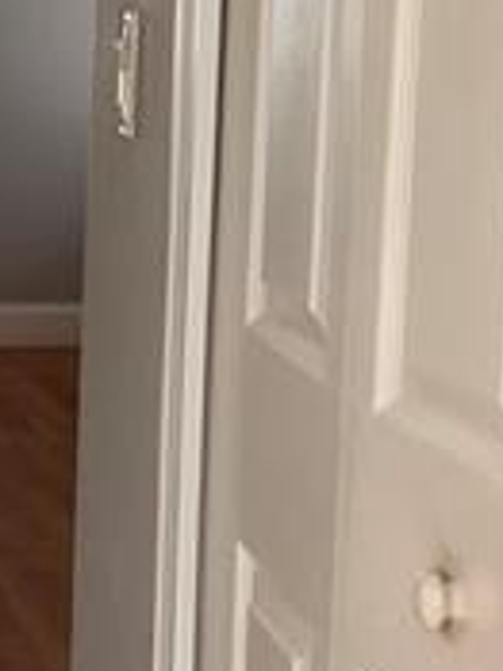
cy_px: 357
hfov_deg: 12.0
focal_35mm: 114
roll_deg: +0.4
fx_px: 2211
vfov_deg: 17.3
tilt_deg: -11.0
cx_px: -403
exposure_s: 1/60
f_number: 1.6
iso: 80
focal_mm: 5.1
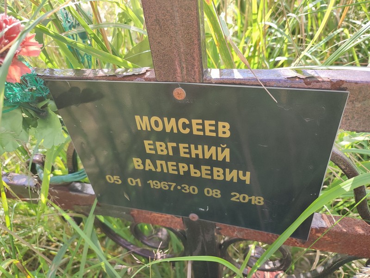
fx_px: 267
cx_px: 185
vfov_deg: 54.9
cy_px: 139
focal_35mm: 25
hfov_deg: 69.4
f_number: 1.9
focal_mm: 6.04
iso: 50
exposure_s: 1/155
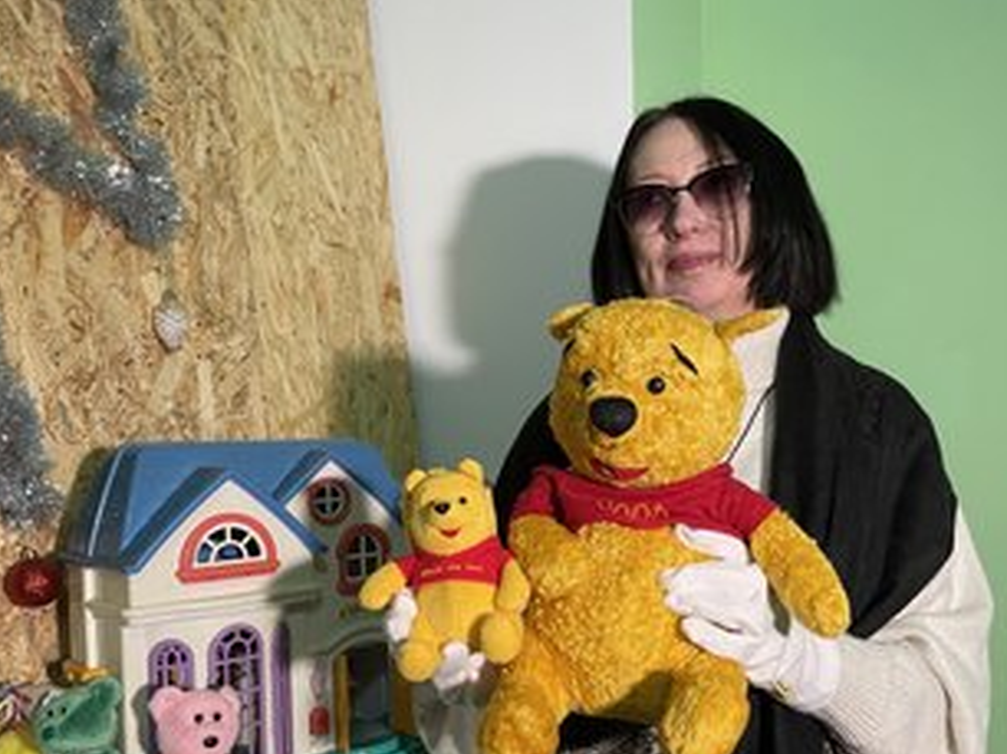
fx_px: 988
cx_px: 566
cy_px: 491
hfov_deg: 53.8
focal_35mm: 34
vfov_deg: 41.3
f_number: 1.6
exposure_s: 1/50
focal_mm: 4.2
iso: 500
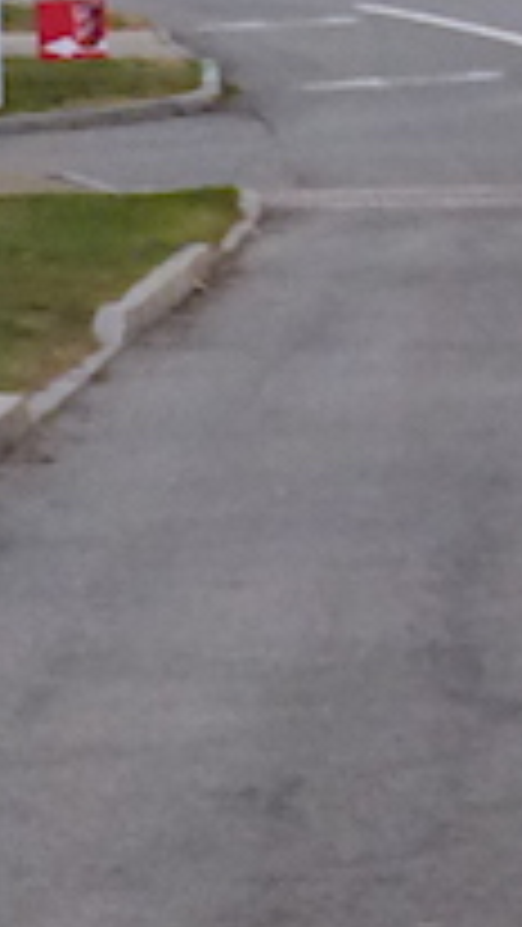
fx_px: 11605
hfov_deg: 2.6
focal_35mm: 472
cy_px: -238
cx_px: -814
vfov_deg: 4.6
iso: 800
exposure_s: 1/60
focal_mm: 15.56
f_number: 4.6
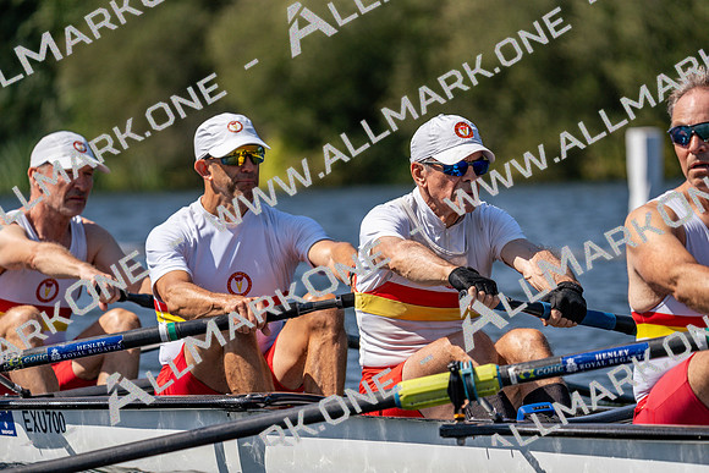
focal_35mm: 329
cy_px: 236
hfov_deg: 6.3
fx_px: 6481
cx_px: 354
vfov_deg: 4.2
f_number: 6.3
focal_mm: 329
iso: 200
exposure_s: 1/2000
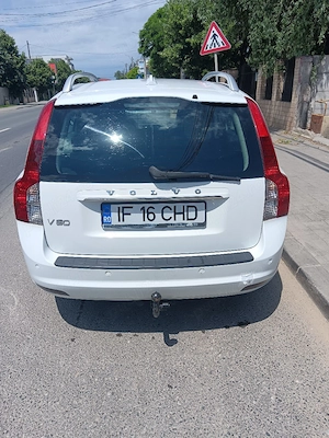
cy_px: 219
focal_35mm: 27
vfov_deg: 65.3
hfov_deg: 51.4
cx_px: 164
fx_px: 342
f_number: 1.9
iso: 106
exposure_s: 1/1667
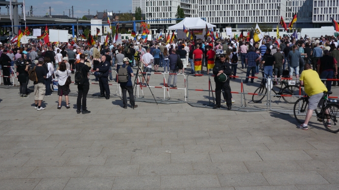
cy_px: 84
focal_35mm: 44
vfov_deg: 27.1
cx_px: 171
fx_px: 395
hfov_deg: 46.4
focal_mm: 20
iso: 160
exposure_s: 1/1600
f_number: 6.3
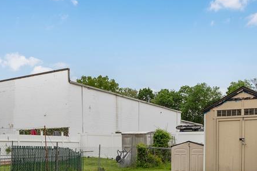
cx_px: 136
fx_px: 264
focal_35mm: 37
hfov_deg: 51.9
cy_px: 133
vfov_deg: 34.9
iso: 100
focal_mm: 16
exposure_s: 1/400
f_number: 4.5
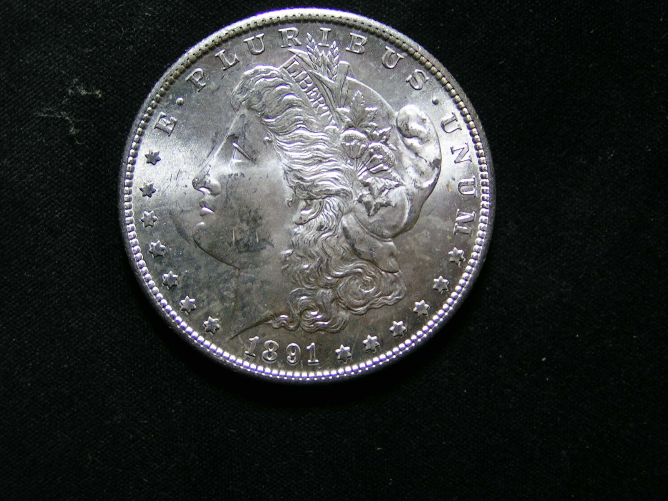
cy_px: 250
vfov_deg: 23.3
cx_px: 334
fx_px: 1216
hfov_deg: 30.7
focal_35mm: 63
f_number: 3.2
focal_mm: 9.7
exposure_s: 1/60
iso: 100
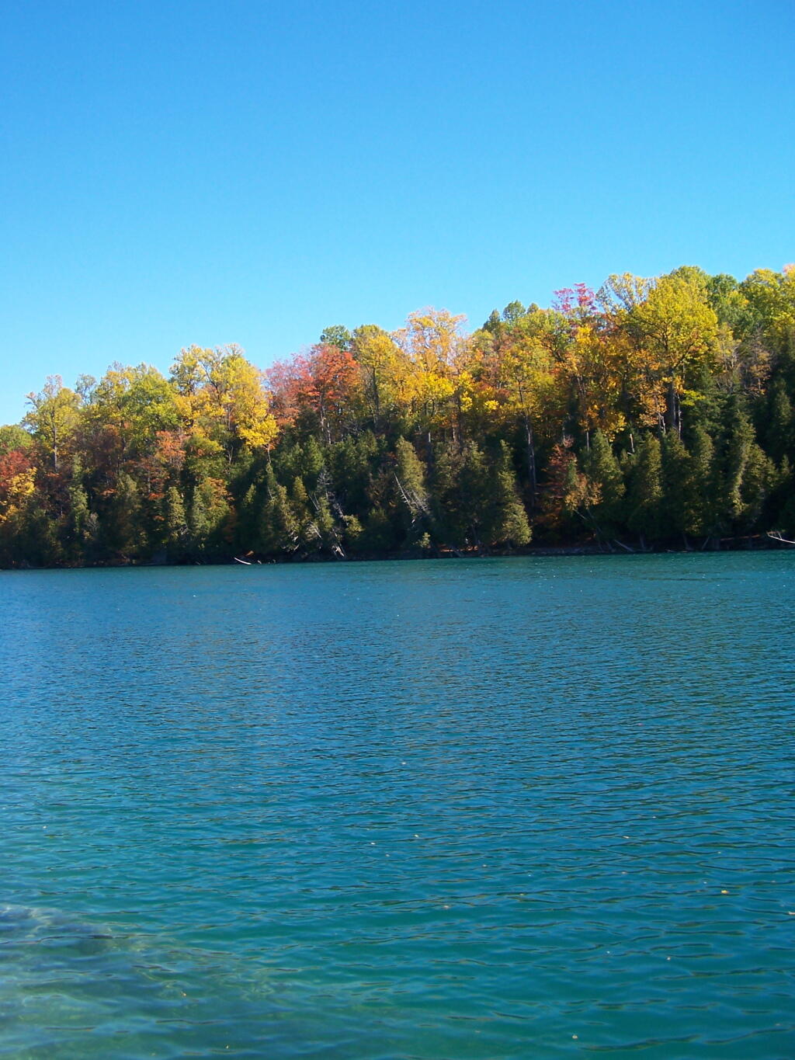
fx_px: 1163
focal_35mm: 38
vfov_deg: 49.0
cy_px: 530
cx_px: 398
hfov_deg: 37.7
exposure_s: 1/640
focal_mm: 6.3
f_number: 2.8
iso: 80
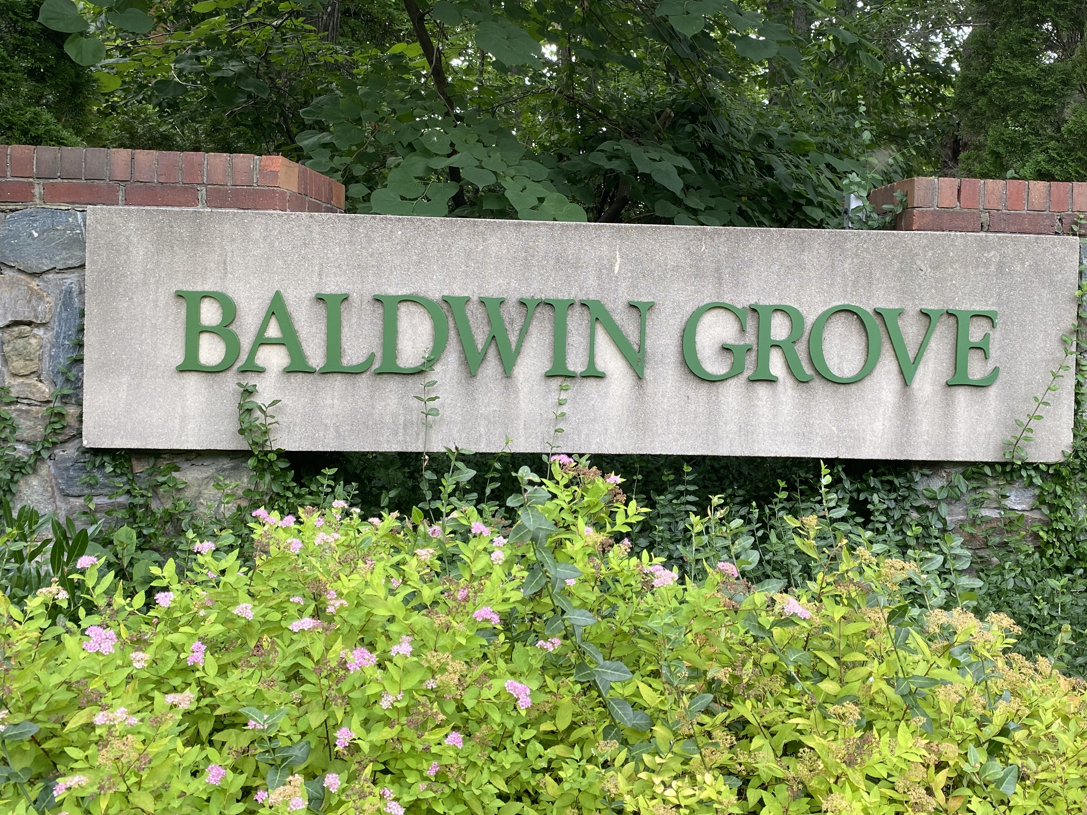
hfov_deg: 53.5
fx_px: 1068
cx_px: 665
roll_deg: -2.3
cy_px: 325
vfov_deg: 41.6
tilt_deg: -0.4
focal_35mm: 34
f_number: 1.8
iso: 32
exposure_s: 1/122
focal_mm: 4.25
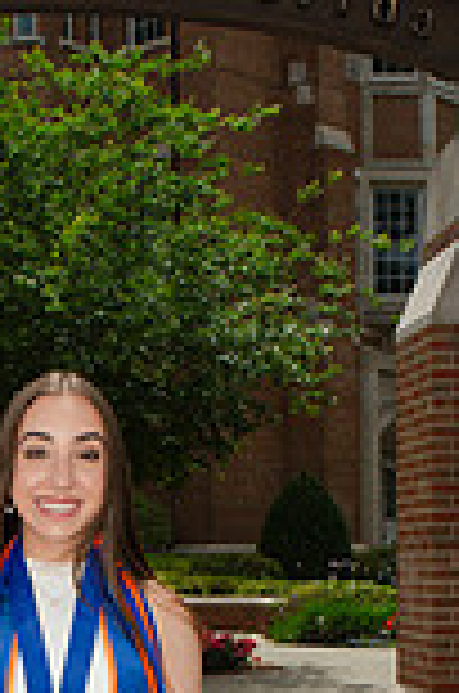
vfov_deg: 24.1
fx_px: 1518
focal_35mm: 79
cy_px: 760
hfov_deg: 17.0
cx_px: 68
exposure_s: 1/250
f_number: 9
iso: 100
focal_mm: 18
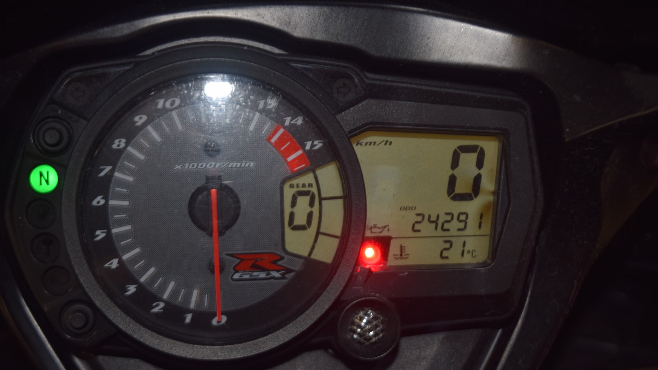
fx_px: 1169
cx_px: 332
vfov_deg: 18.0
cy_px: 211
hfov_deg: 31.4
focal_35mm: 67
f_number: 5
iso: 360
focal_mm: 42
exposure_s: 1/60
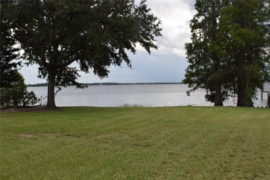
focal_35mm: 54
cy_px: 90
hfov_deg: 36.9
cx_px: 135
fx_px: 405
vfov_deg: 25.0
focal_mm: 36
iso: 200
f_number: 9
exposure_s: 1/320
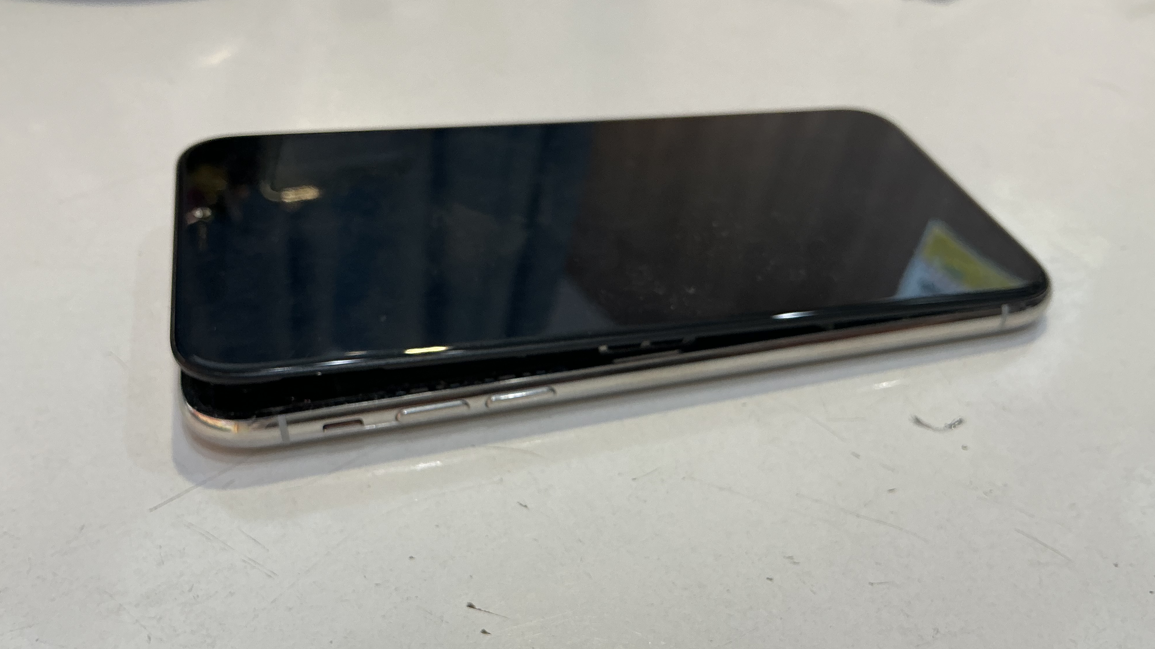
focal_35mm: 32
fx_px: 980
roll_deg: -2.7
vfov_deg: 36.4
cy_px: 409
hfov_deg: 61.0
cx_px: 573
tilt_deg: -43.4
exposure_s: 1/100
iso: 40
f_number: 1.8
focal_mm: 3
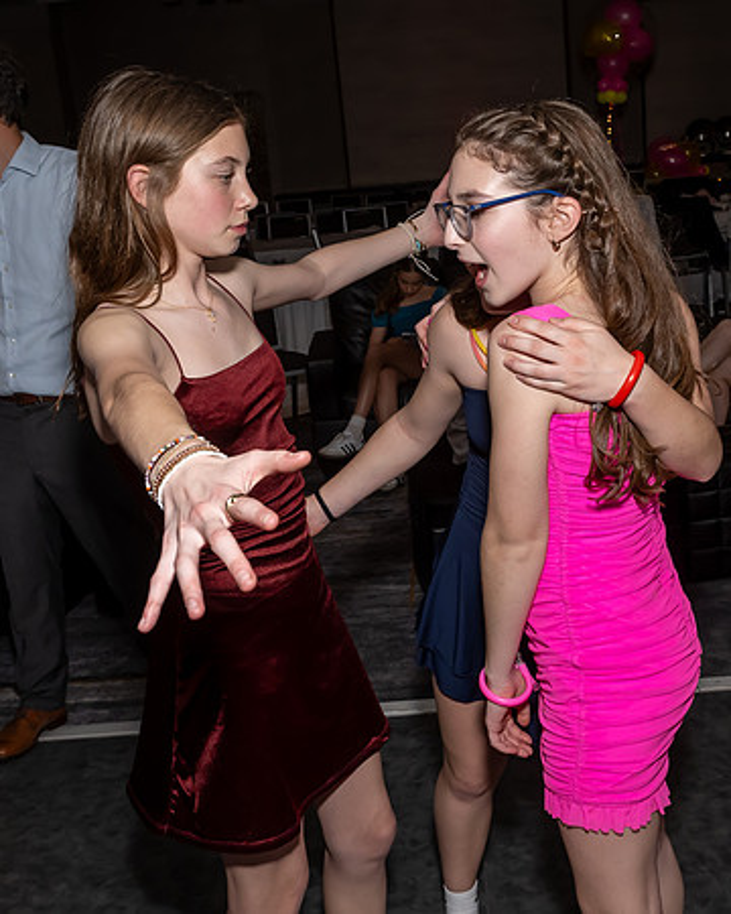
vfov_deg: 46.2
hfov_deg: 37.6
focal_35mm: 40
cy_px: 428
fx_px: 1069
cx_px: 442
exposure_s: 1/250
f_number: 7.1
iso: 800
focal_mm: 17
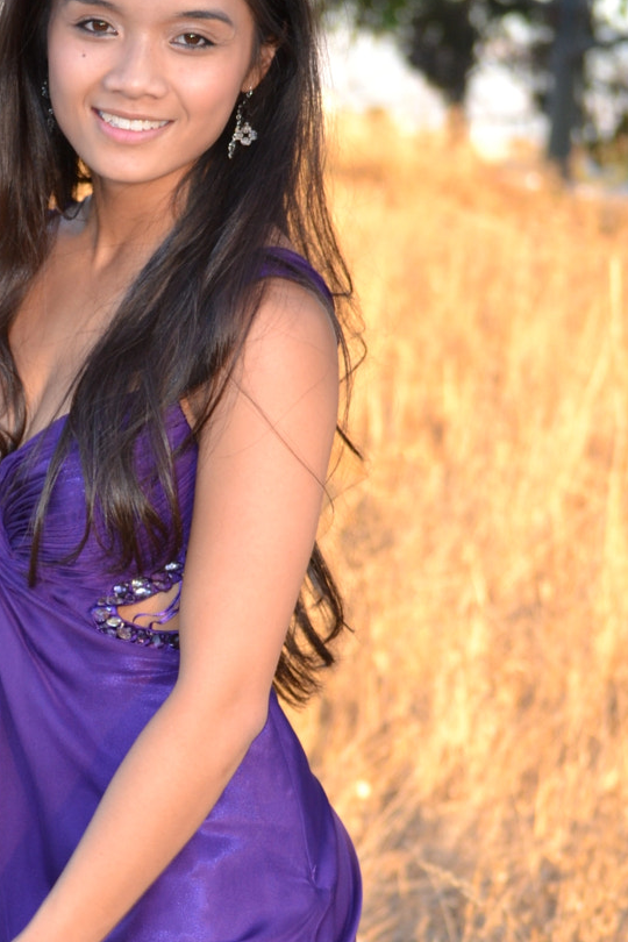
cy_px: 719
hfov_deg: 8.4
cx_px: 17
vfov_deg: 12.6
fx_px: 4265
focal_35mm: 163
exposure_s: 1/125
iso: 320
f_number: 4.2
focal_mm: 55
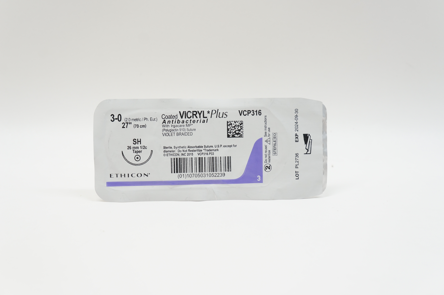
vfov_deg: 29.8
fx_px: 554
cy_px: 148
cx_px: 222
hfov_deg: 43.6
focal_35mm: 45
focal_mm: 30
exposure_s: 1/50
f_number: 6.3
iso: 400
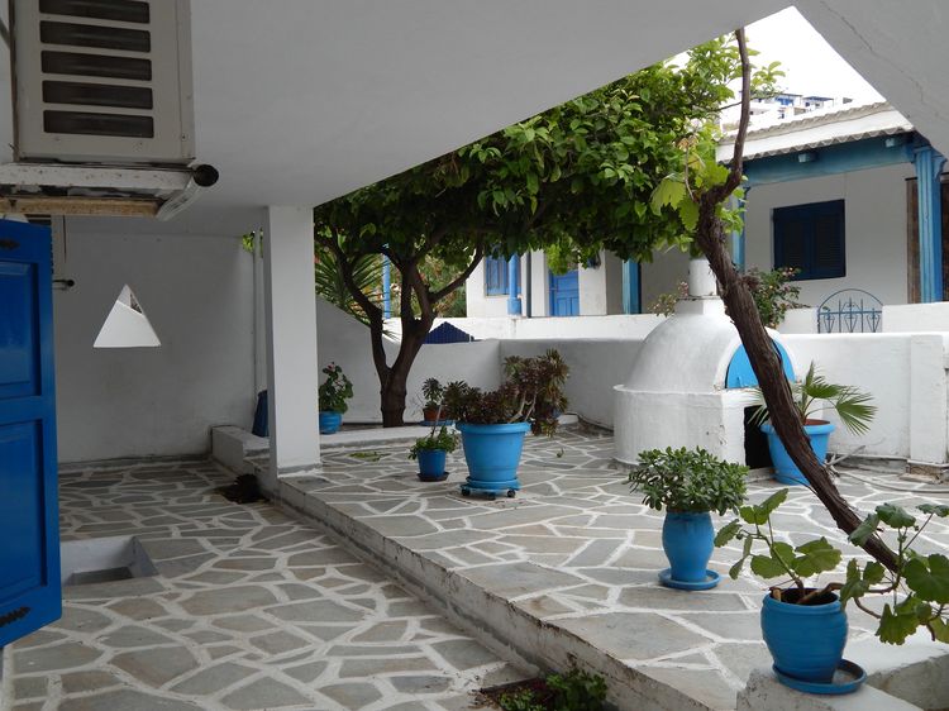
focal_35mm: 35
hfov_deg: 52.6
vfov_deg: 40.7
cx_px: 474
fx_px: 959
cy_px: 356
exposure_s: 1/250
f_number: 3.3
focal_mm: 6.1
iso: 125
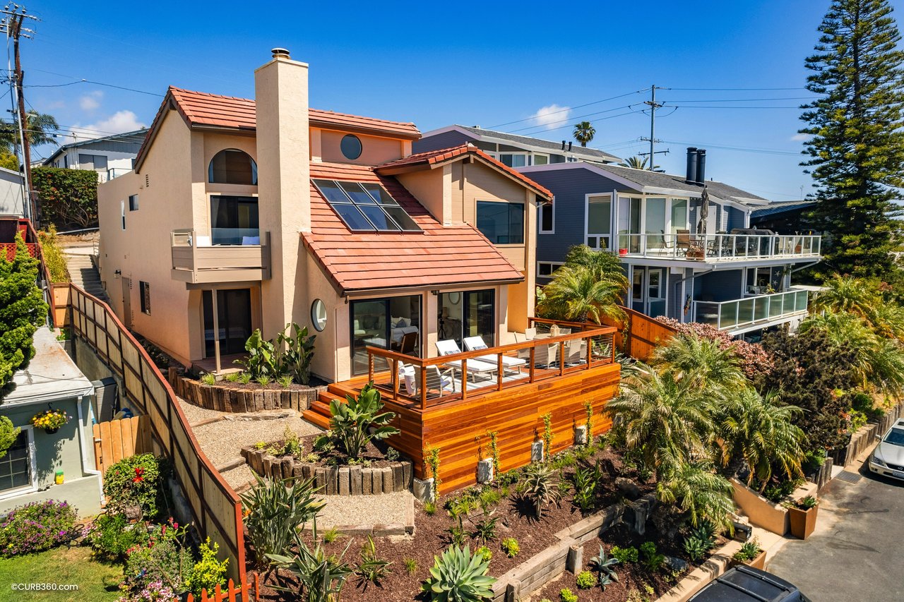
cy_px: 301
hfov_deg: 78.6
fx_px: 552
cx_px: 452
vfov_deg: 57.2
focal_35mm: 22
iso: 100
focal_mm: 8.38
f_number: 2.8
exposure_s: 1/2000
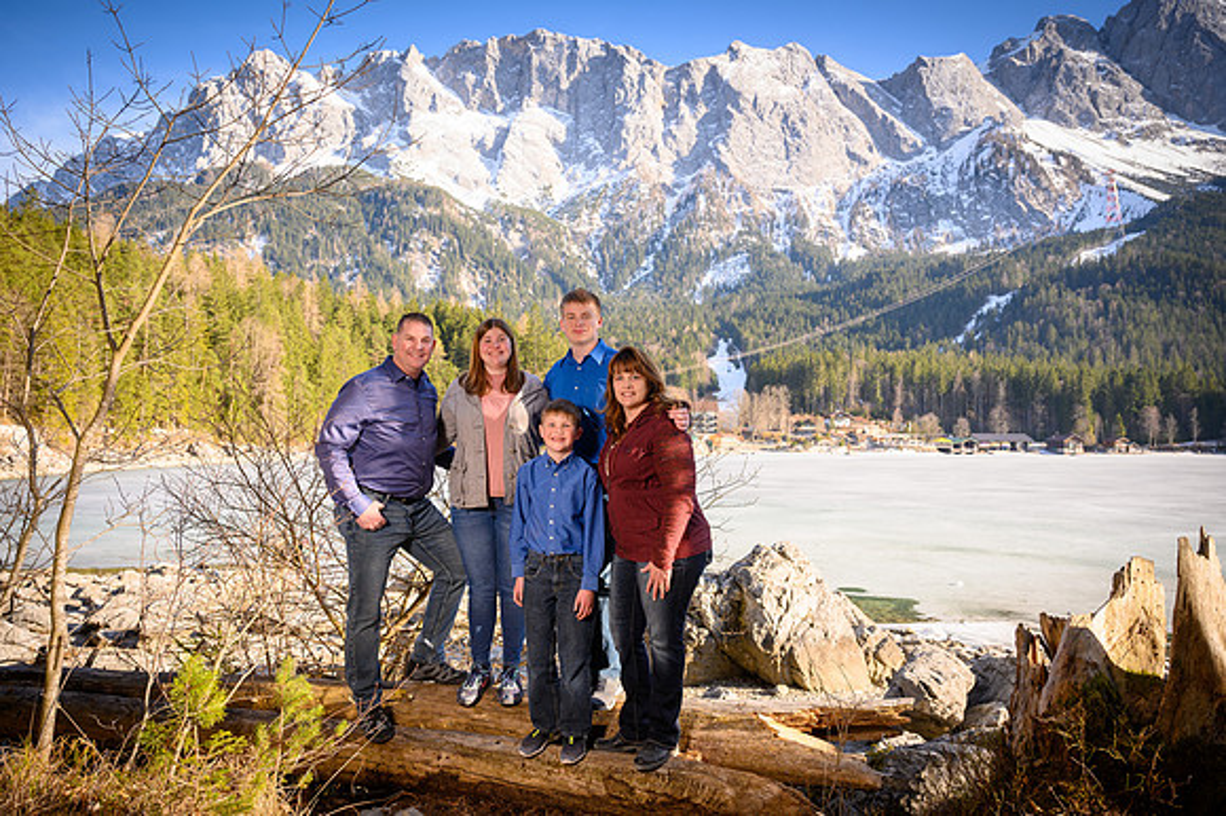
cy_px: 408
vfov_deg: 47.9
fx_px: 919
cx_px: 613
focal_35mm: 27
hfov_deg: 67.4
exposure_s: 1/320
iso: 125
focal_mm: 27
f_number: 4.5
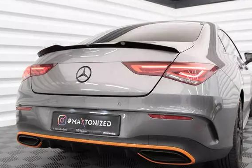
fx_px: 294
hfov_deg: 46.3
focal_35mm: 42
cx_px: 144
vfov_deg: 31.9
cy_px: 77
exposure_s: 1/160
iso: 2000
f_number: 4
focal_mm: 24
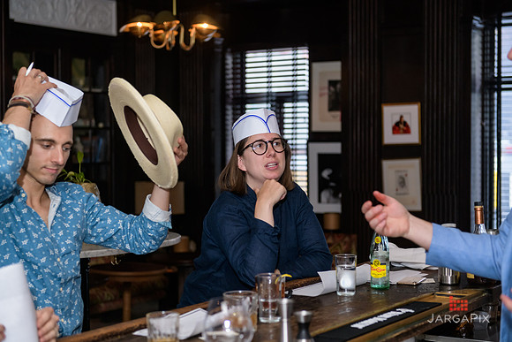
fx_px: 882
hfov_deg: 32.4
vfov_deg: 21.9
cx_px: 256
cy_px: 171
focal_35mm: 62
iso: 1000
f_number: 3.2
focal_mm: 62
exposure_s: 1/125
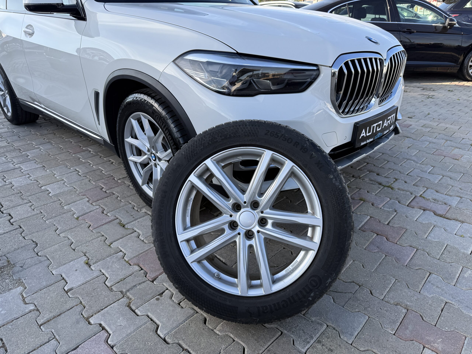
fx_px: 327
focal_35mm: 24
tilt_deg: -23.9
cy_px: 177
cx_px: 236
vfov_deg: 56.8
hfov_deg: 71.6
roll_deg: -0.6
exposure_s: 1/868
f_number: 1.78
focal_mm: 6.76
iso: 80
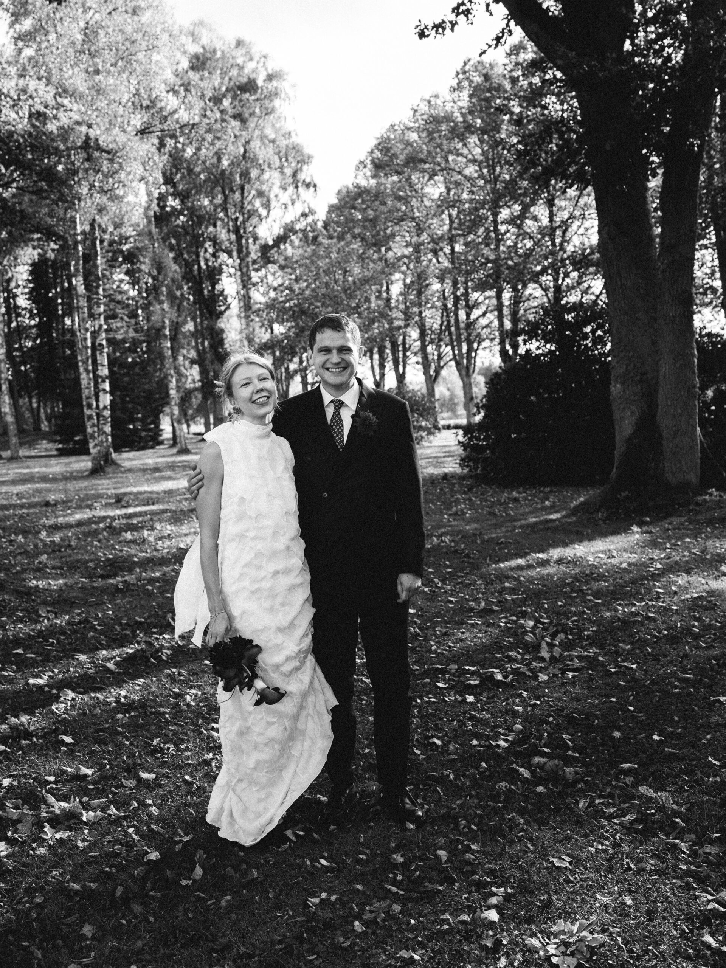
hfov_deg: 39.7
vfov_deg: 51.4
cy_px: 484
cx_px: 363
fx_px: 1007
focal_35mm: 36
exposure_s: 1/200
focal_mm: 45
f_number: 5.6
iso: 160
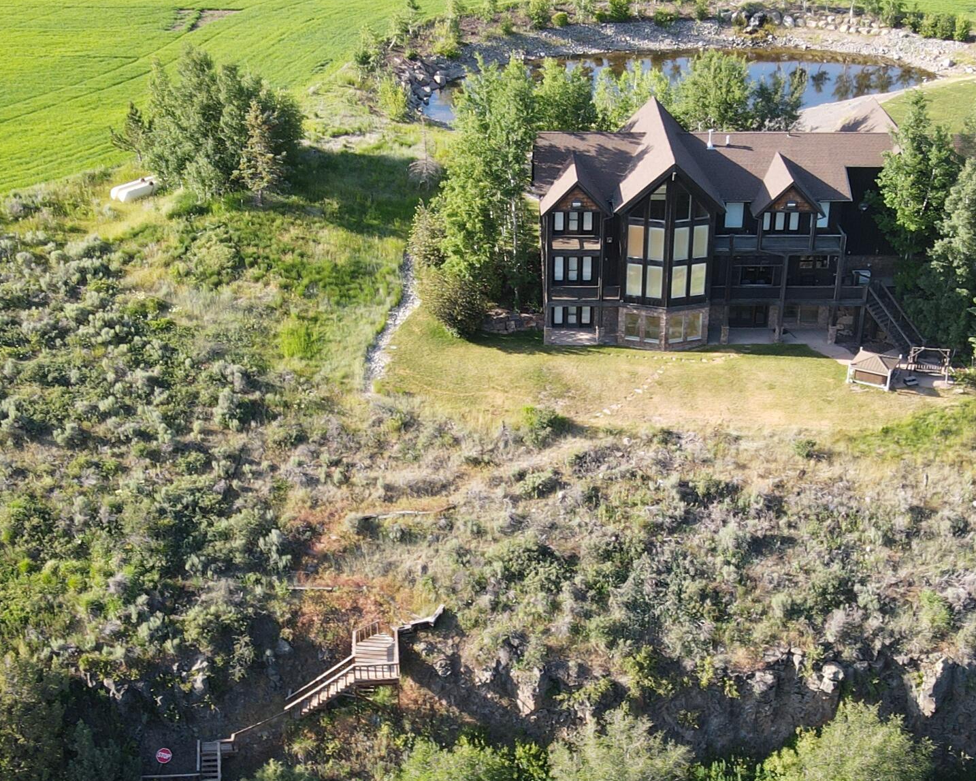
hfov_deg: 38.0
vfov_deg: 30.4
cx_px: 542
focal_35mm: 49
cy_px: 564
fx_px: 1415
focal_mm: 4.5
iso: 100
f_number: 2.8
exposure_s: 1/160
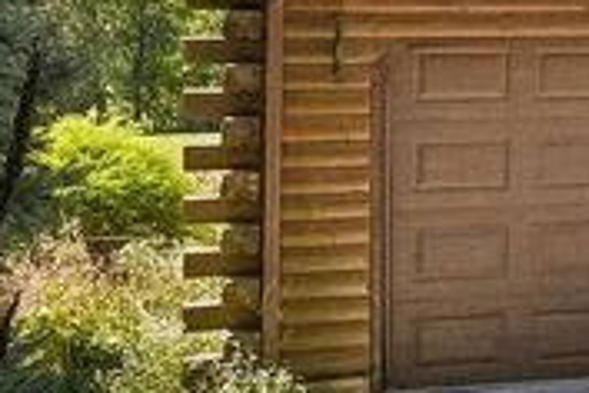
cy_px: 273
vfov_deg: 10.7
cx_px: 1667
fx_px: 2097
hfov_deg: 11.3
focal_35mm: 128
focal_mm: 22.2
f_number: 11
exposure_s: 1/250
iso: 640
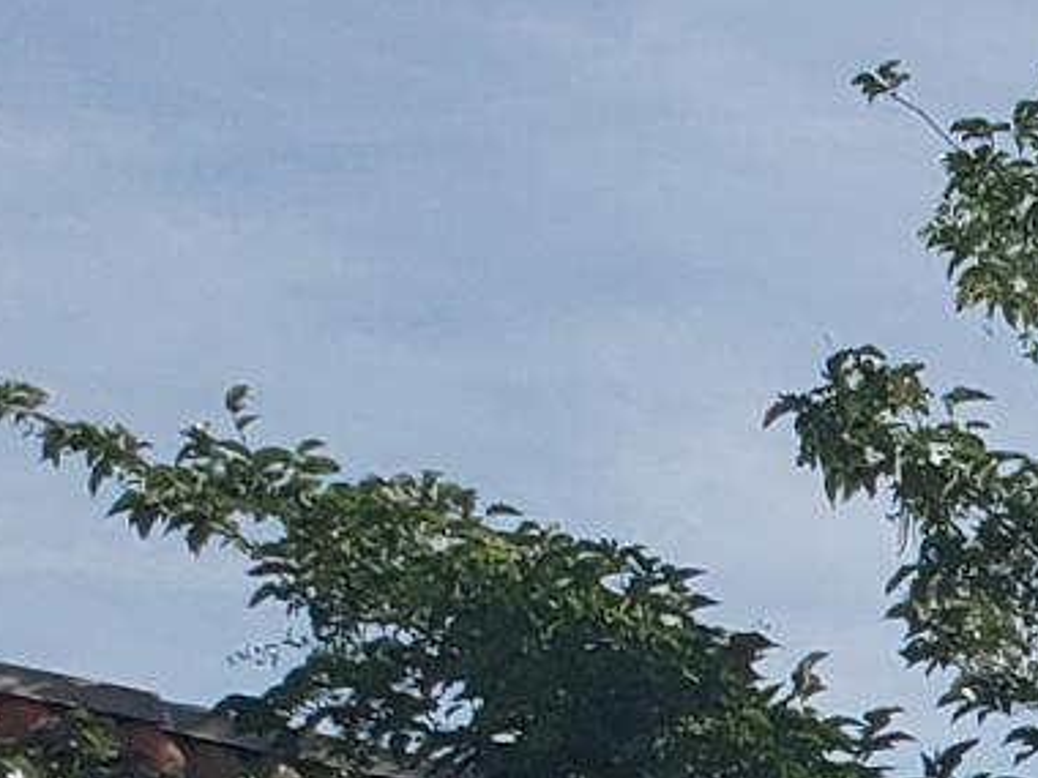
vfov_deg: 6.6
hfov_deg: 7.6
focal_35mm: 205
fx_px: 6147
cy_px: 2323
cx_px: 3772
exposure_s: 1/1946
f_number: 2.4
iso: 50
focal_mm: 4.3
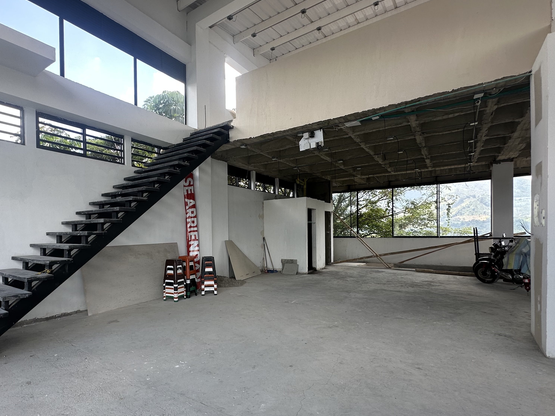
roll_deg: +0.1
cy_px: 237
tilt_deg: -0.6
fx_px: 305
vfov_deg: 68.3
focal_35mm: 19
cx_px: 218
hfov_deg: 83.5
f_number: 2.2
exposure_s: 1/112
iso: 40
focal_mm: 2.22
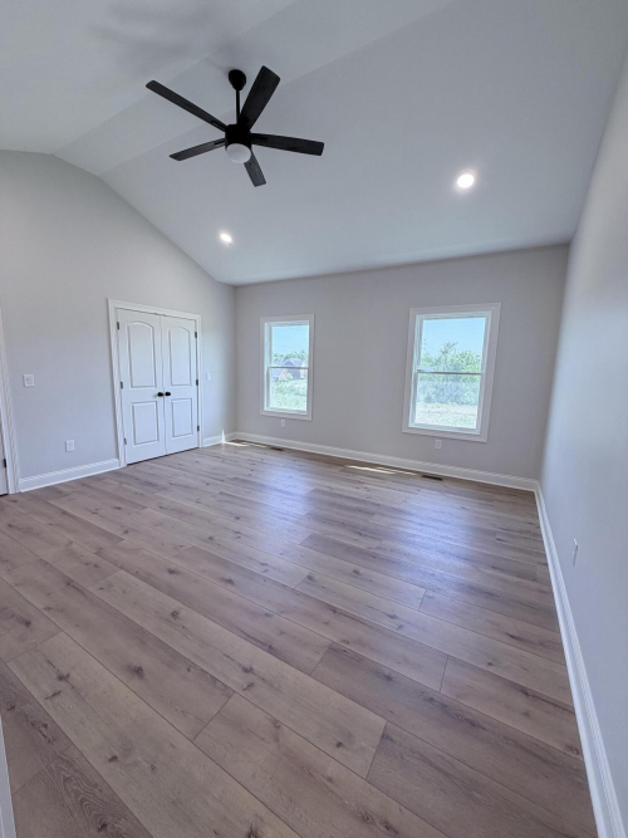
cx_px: 314
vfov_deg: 102.1
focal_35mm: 14
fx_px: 339
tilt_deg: -7.7
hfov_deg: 85.7
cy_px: 419
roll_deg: -1.6
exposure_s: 1/120
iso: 160
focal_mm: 2.22
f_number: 2.2
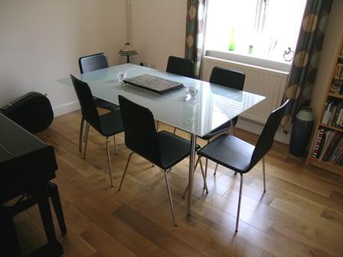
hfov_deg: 63.4
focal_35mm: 28
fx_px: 277
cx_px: 172
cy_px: 128
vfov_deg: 49.7
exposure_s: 1/12.7
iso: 50
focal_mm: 5.8
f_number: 2.8
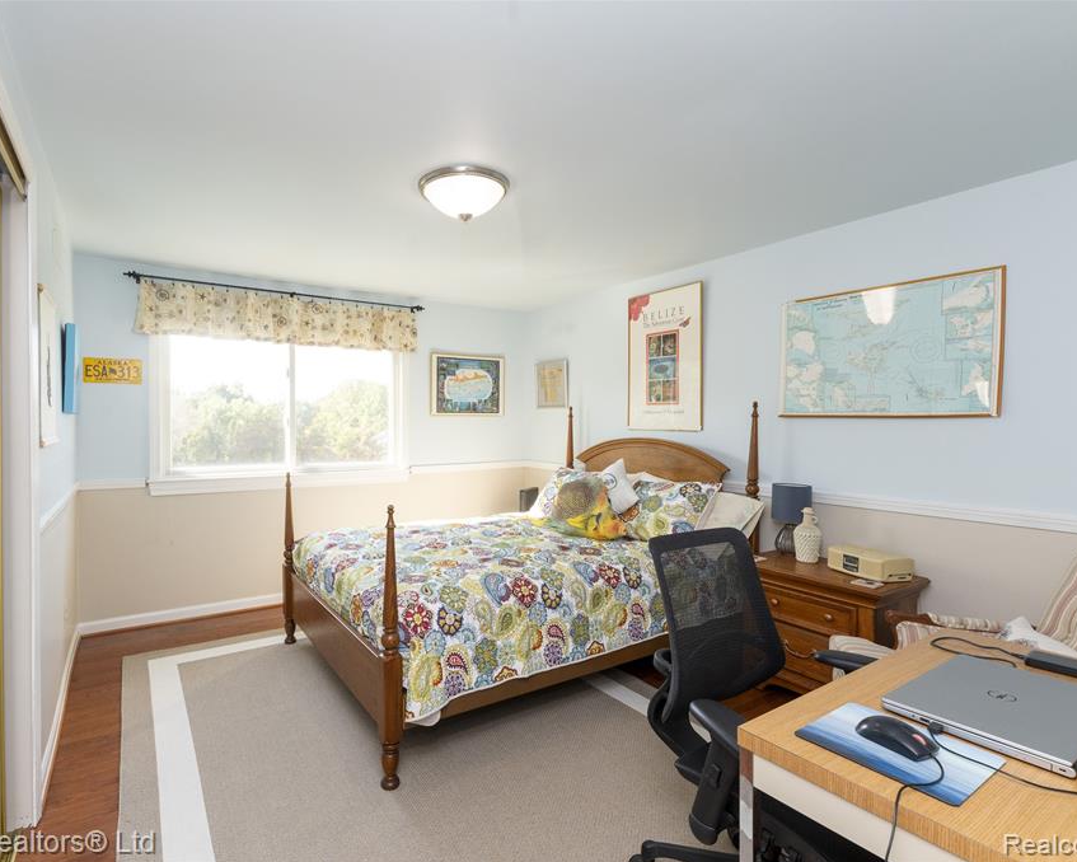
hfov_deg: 89.3
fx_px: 542
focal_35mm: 17
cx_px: 481
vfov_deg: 77.0
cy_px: 432
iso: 800
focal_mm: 15
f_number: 8
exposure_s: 1/125
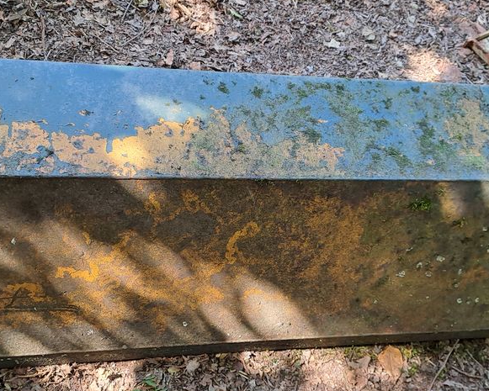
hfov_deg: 43.8
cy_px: 216
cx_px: 241
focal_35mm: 42
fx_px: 608
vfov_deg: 35.6
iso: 40
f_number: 1.8
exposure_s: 1/100
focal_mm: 4.65
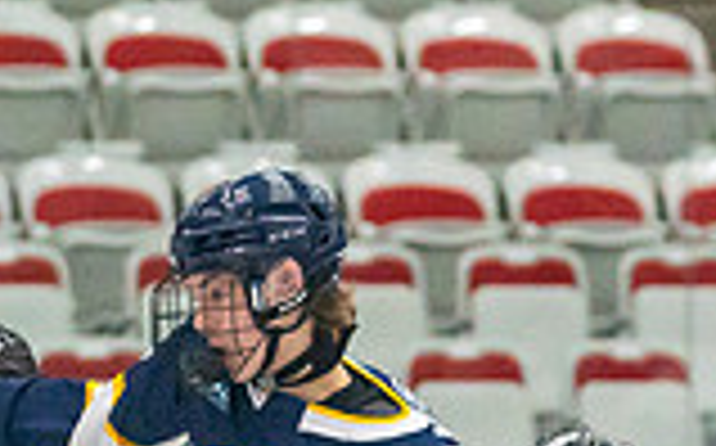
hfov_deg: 4.1
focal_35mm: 514
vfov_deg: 2.5
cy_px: 915
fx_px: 10019
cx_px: 32
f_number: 2.8
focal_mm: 100
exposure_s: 1/1600
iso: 4000
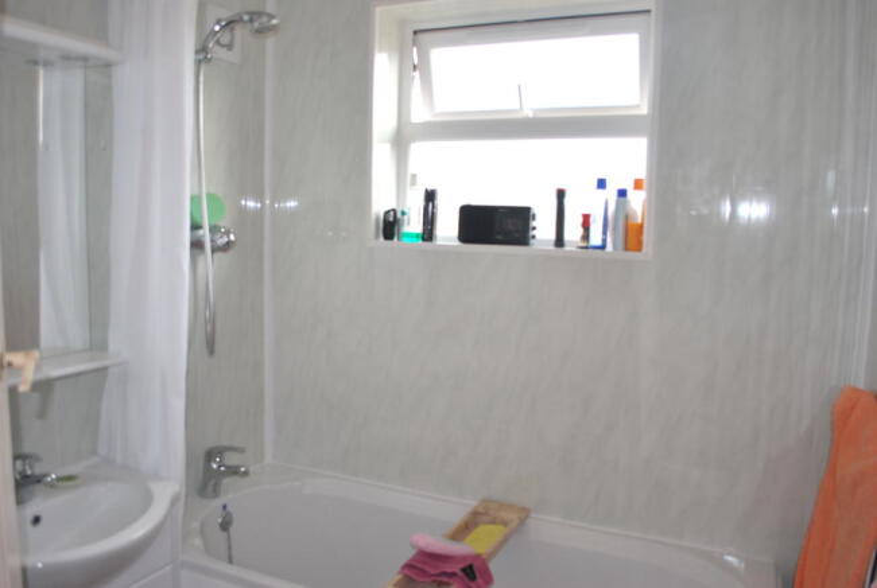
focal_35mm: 27
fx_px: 659
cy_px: 294
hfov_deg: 67.3
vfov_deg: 48.1
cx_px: 438
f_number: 3.5
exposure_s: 1/80
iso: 200
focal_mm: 18
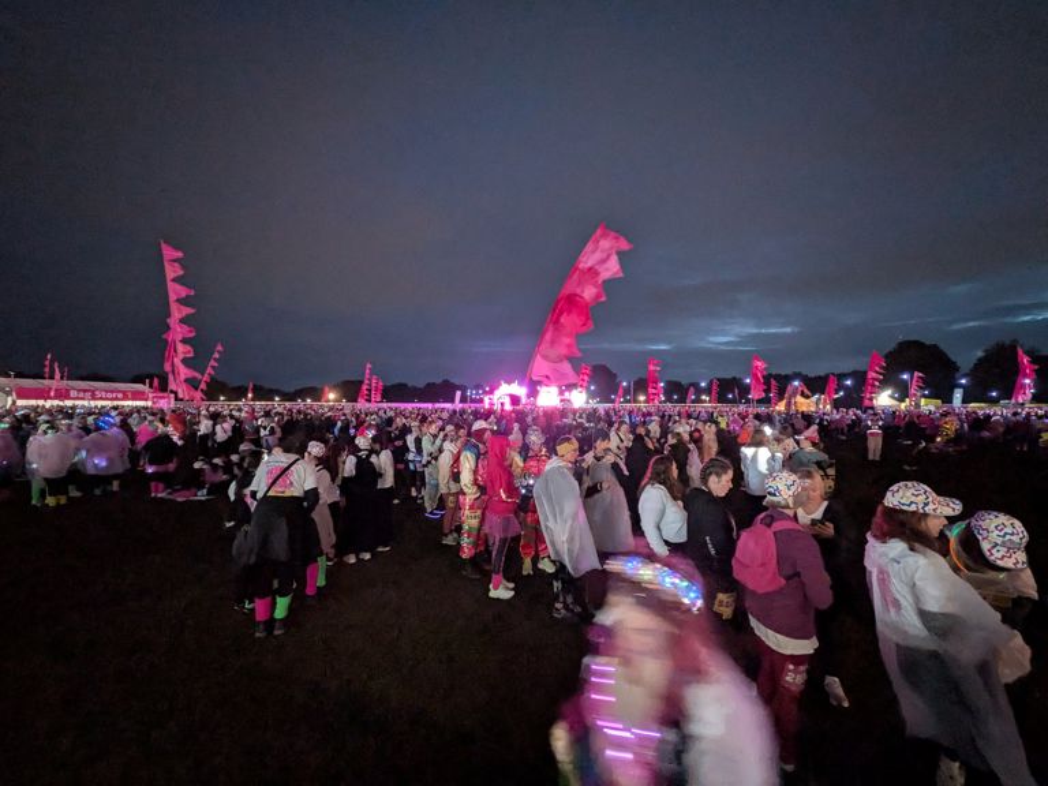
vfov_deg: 85.7
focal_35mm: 14
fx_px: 424
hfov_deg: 102.1
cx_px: 524
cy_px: 393
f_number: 2.2
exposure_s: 1/16.7
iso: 834
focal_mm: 1.85
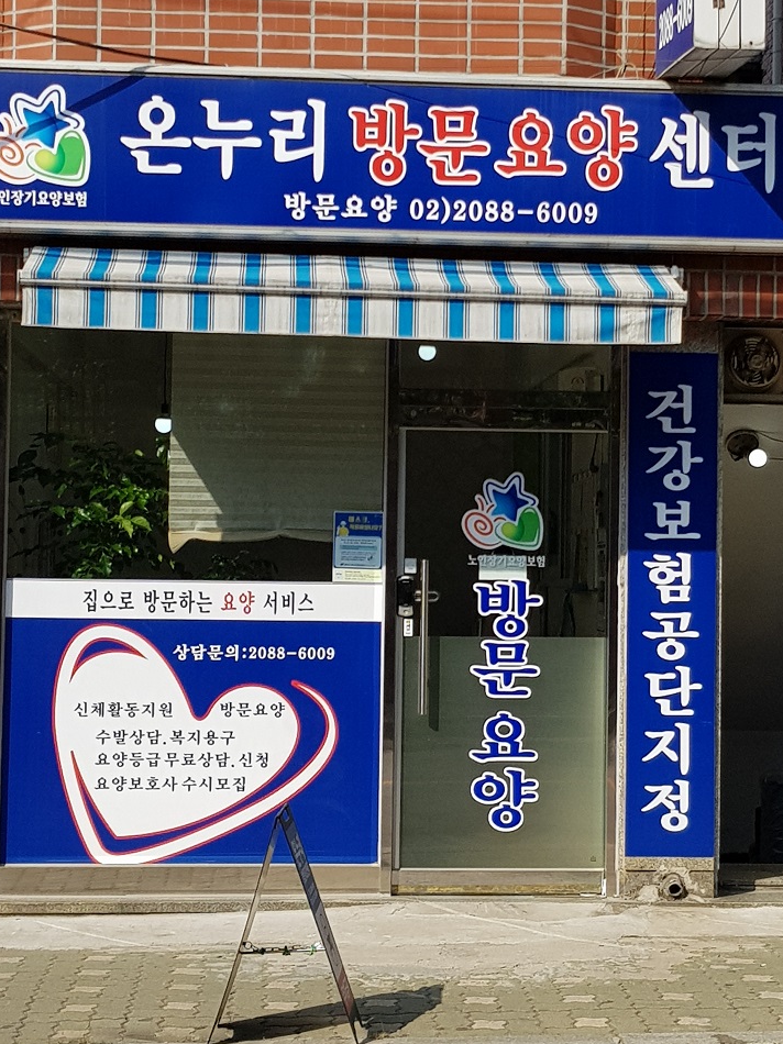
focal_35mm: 27
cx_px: 397
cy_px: 507
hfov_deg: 51.3
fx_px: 815
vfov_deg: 65.3
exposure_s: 1/2352
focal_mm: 4.2
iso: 40
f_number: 1.7
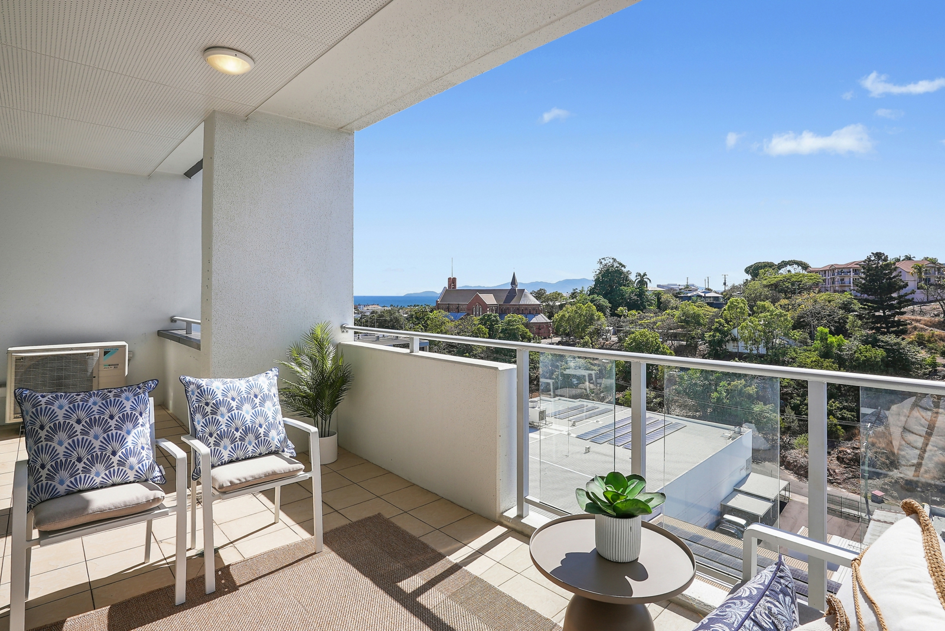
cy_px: 316
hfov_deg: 93.3
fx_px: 446
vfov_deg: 70.5
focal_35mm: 17
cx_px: 472
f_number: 11
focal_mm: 17
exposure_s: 1/250
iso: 200
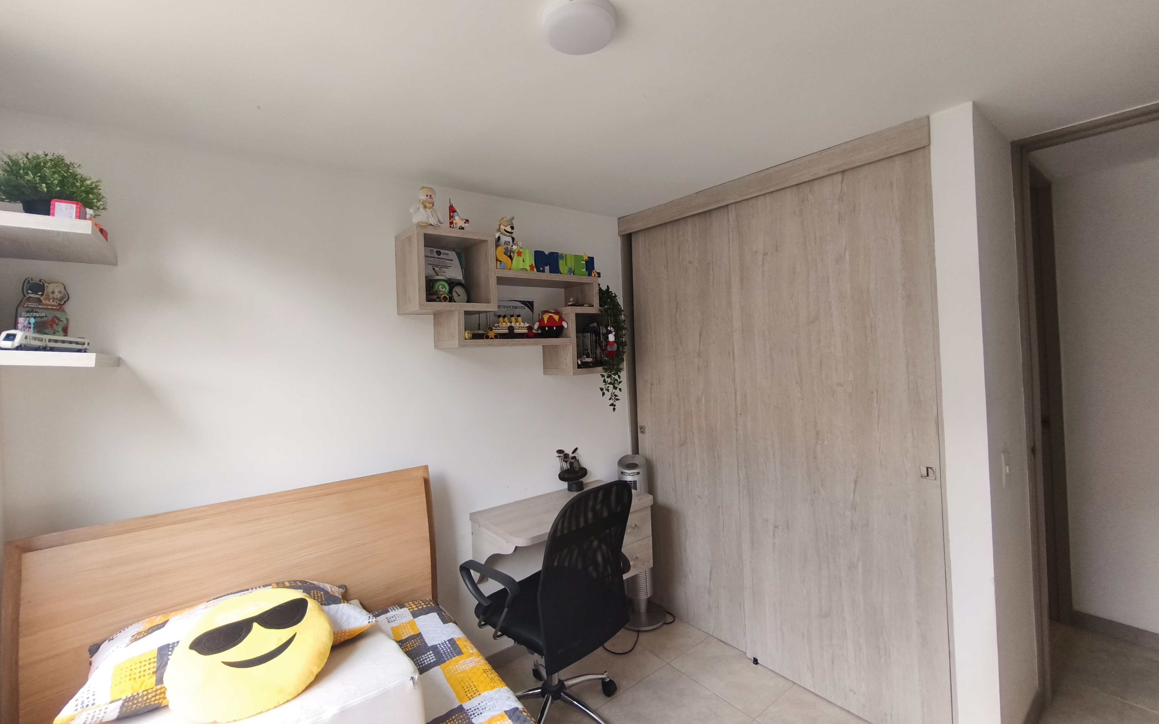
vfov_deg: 71.2
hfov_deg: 97.8
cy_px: 339
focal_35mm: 16
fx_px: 505
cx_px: 581
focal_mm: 1.91
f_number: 2.2
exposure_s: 1/120
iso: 100
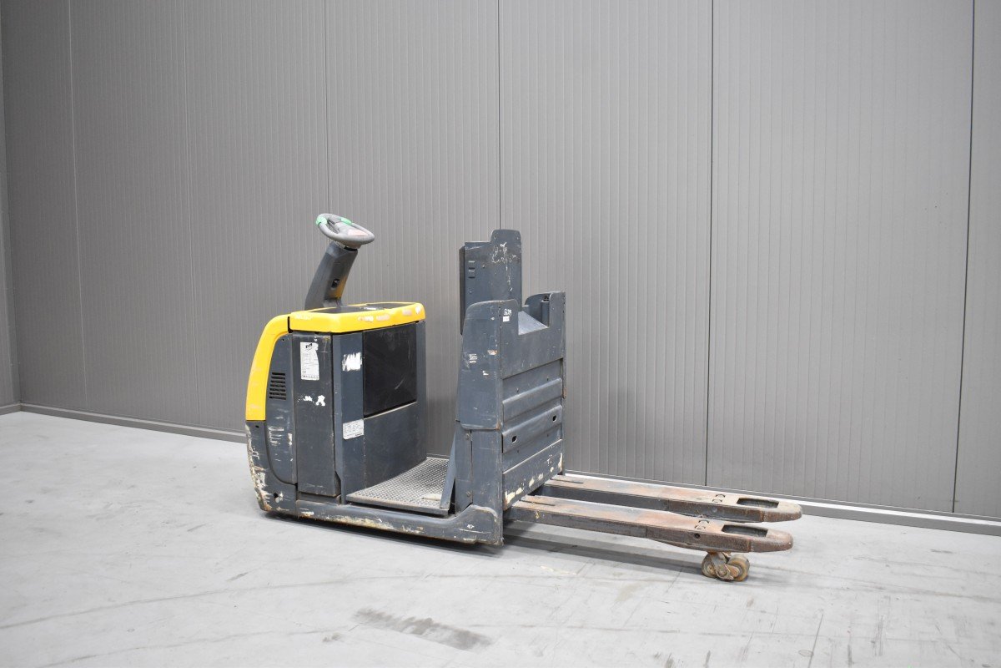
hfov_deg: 61.9
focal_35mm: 30
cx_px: 500
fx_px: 834
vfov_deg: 43.6
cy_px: 334
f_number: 4
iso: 1600
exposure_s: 1/50
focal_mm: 20
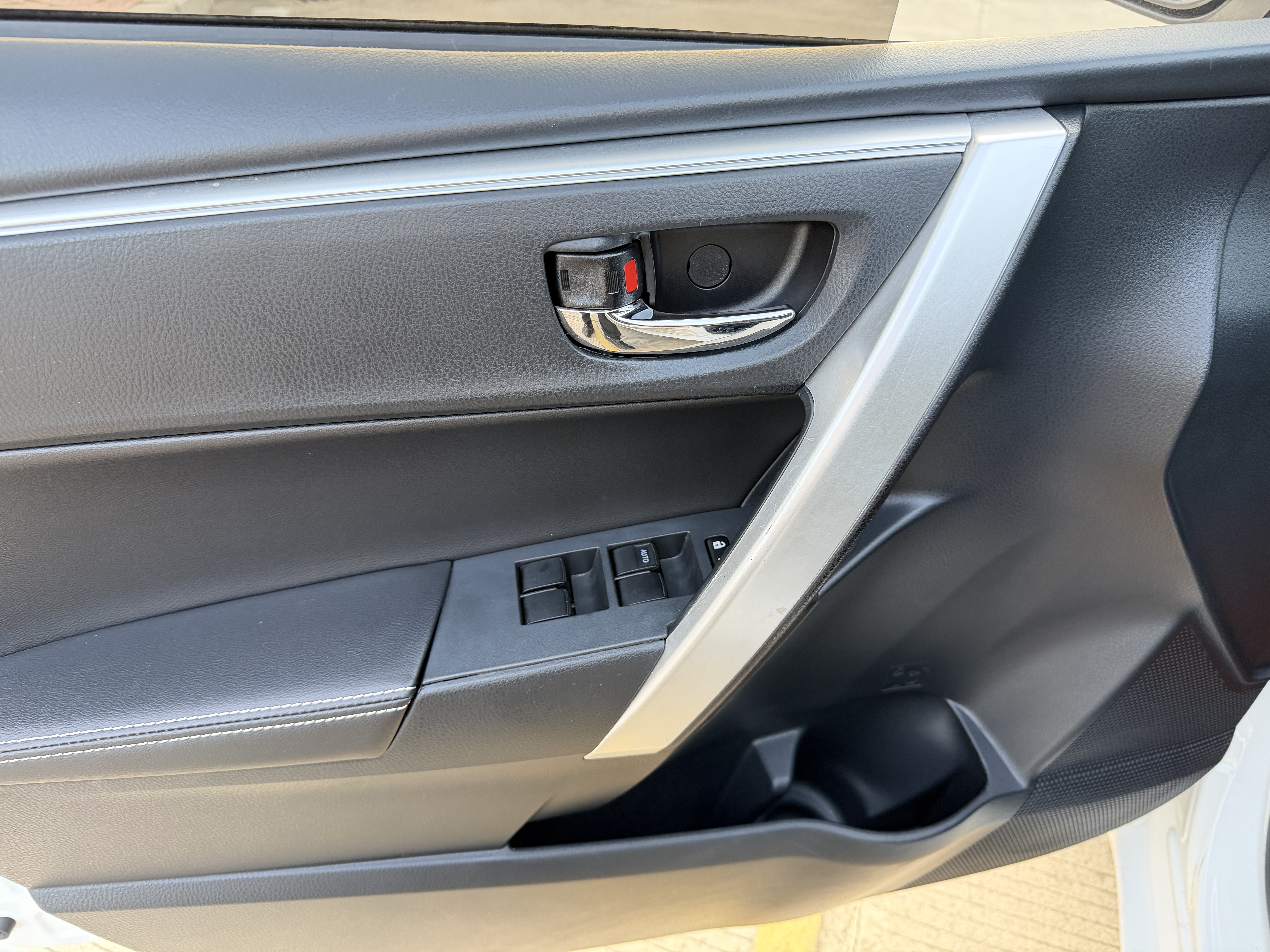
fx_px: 881
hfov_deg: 71.6
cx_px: 635
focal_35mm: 24
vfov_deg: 56.8
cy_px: 476
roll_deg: +0.0
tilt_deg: -40.2
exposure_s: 1/60
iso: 200
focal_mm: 6.76
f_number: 1.78
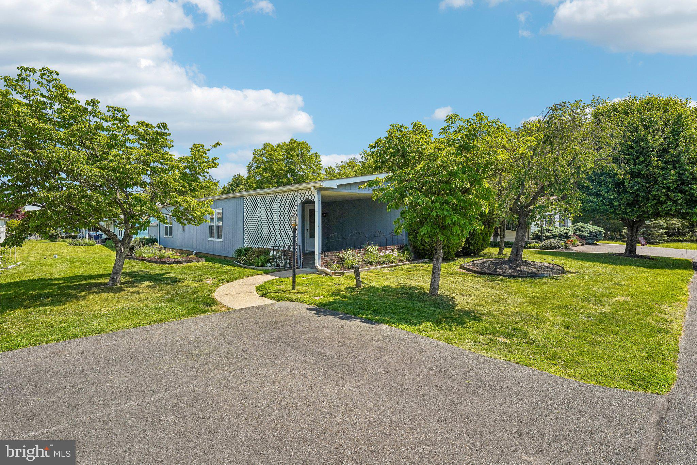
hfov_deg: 89.1
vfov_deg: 66.5
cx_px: 348
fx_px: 354
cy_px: 232
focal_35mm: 18
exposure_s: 1/1600
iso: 500
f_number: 8
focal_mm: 18.3
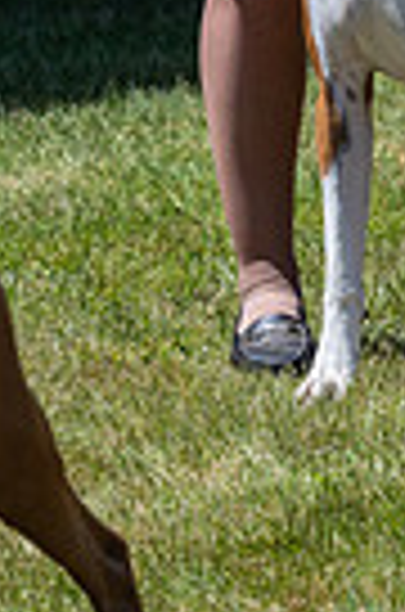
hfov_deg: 4.1
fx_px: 5631
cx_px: 369
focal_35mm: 332
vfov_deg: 6.2
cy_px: -284
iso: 400
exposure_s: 1/1600
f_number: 6.3
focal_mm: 100
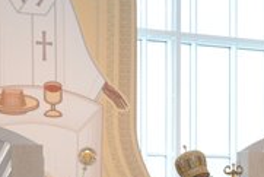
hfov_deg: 18.7
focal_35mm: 108
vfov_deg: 12.5
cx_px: 213
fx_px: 793
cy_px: 184
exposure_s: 1/100
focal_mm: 49
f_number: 4.5
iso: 250
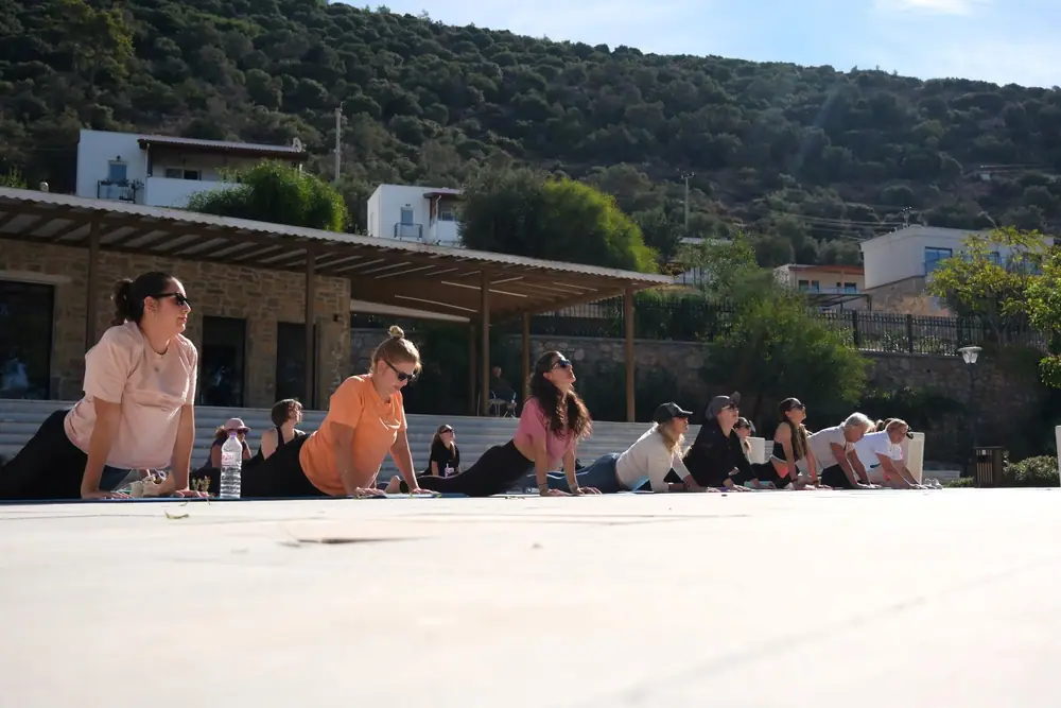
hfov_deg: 51.9
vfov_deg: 36.0
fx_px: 1091
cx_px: 530
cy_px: 354
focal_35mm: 37
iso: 125
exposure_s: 1/1000
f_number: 4
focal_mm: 24.7
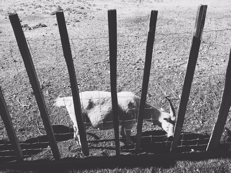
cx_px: 116
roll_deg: +0.1
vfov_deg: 48.2
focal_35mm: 29
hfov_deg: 61.7
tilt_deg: -27.5
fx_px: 194
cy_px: 86
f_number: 2.2
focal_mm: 4.15
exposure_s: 1/1068
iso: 32
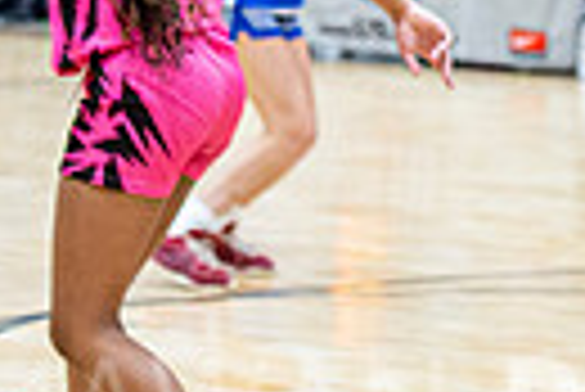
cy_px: -333
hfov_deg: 6.6
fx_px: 5076
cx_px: 288
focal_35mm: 312
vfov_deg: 4.4
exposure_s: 1/400
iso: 2000
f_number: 2.8
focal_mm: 70
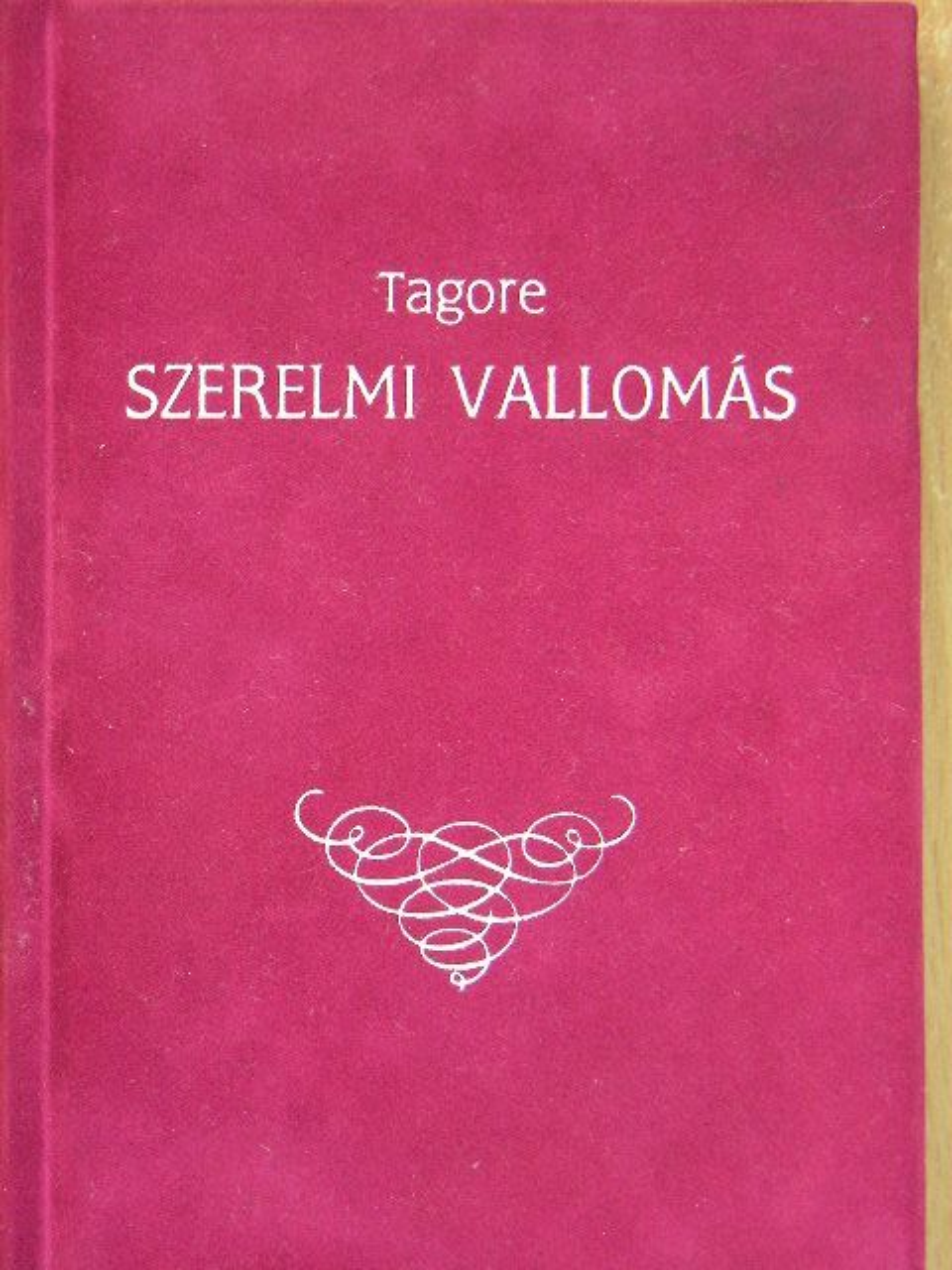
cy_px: 635
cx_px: 476
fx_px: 4694
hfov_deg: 11.6
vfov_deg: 15.4
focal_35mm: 128
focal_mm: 21.3
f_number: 3.5
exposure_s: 1/6.3
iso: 200
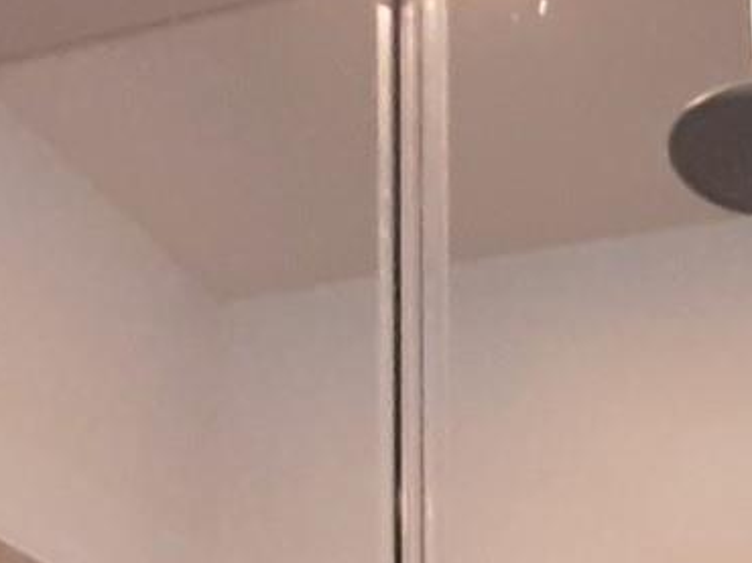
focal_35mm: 72
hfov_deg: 24.5
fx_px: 1563
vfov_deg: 14.4
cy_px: 1311
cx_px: 900
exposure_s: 1/40
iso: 125
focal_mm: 1.42
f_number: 2.2
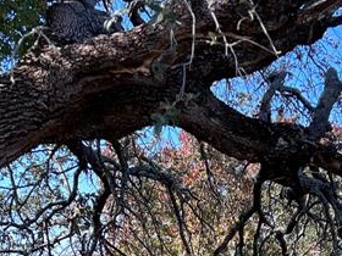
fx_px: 939
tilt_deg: -8.5
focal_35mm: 95
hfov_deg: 20.5
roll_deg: +0.2
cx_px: 250
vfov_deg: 14.1
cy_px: 433
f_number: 1.5
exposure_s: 1/866
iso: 50
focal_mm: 5.7
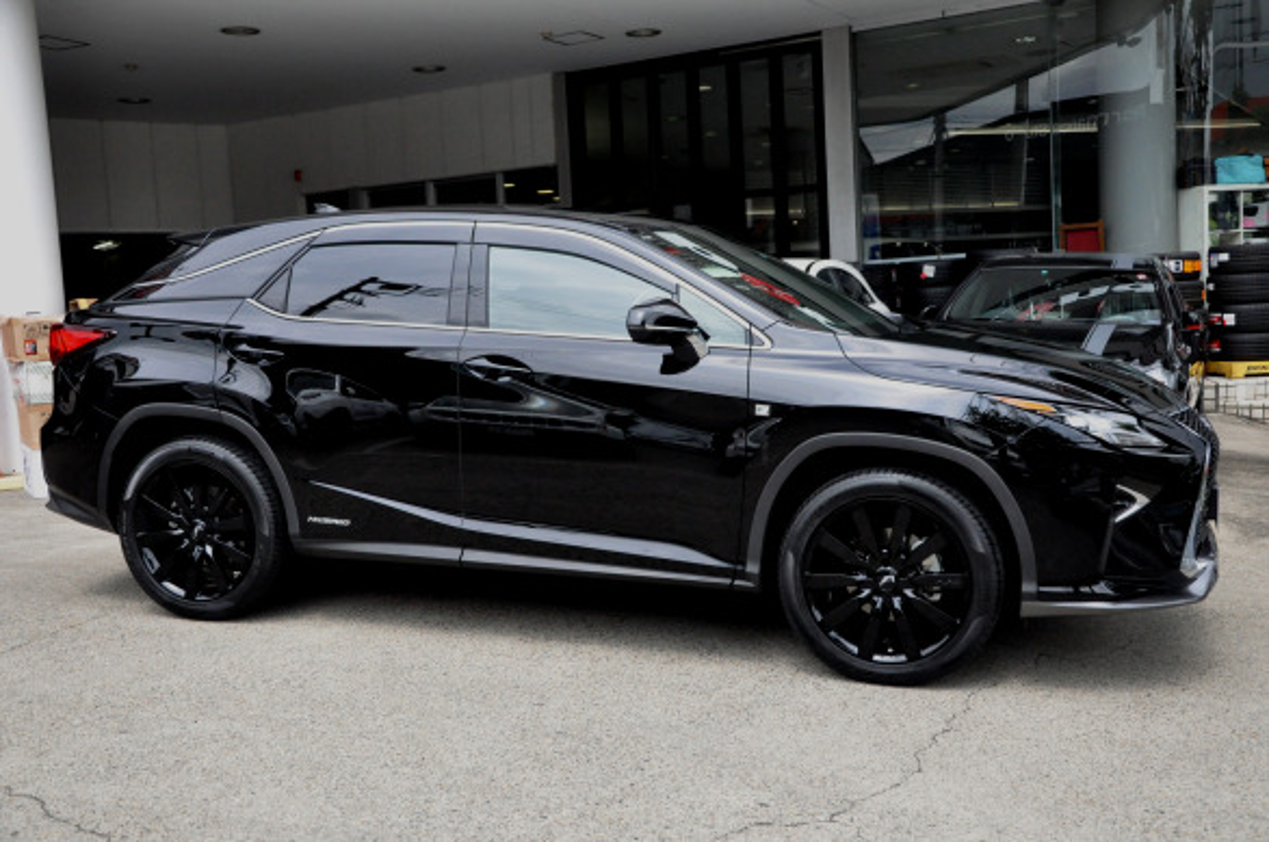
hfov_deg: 49.6
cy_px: 421
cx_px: 634
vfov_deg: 34.1
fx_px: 1373
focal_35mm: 39
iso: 2800
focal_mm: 26
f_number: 5.6
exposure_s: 1/4000
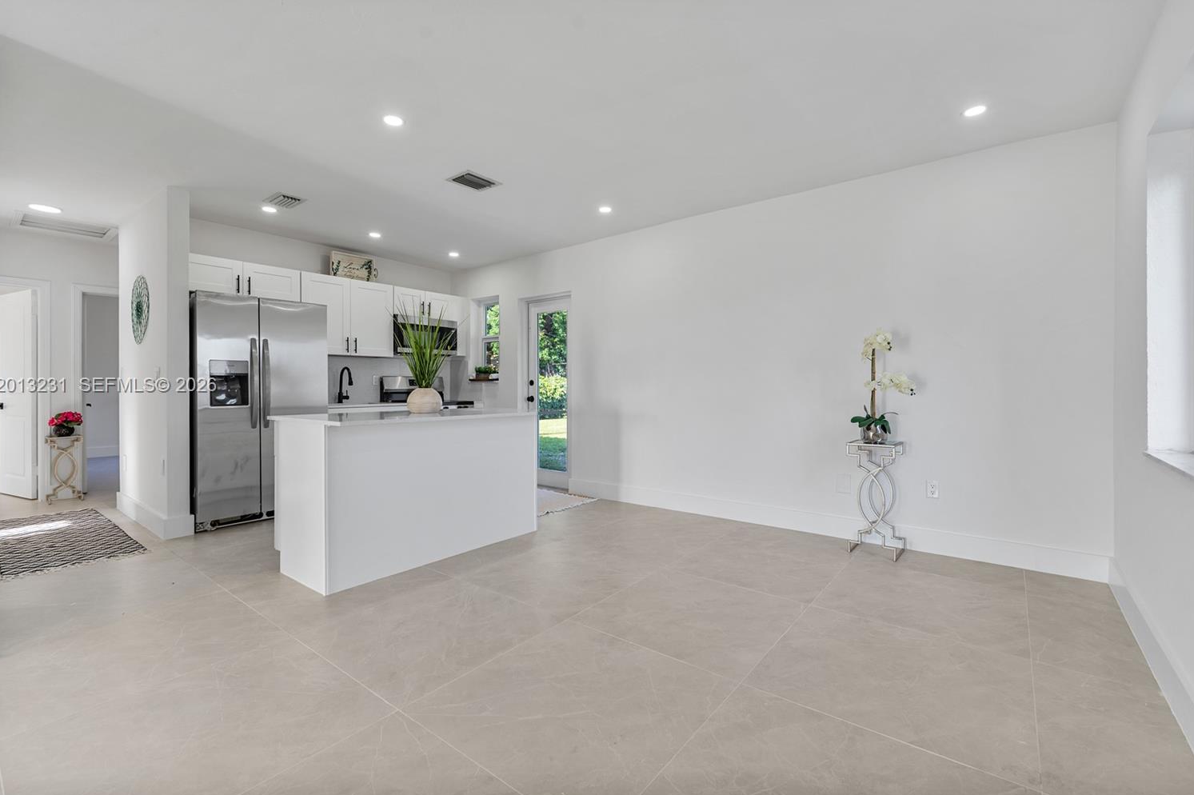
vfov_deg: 77.3
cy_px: 387
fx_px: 497
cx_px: 608
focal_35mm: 15
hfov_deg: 100.4
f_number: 8
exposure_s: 1/2.5
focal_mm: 14
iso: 100
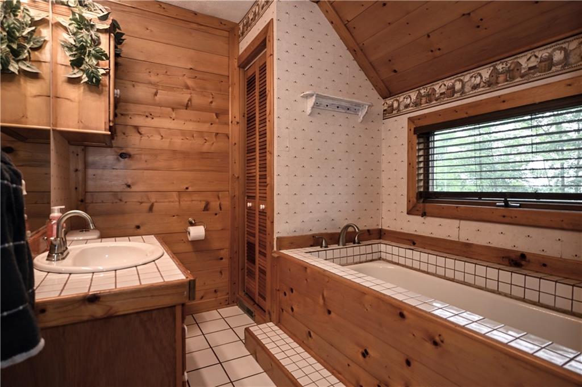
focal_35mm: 20
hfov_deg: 83.3
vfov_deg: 61.3
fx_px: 327
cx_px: 291
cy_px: 194
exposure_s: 1/60
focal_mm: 13.5
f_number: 4
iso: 200
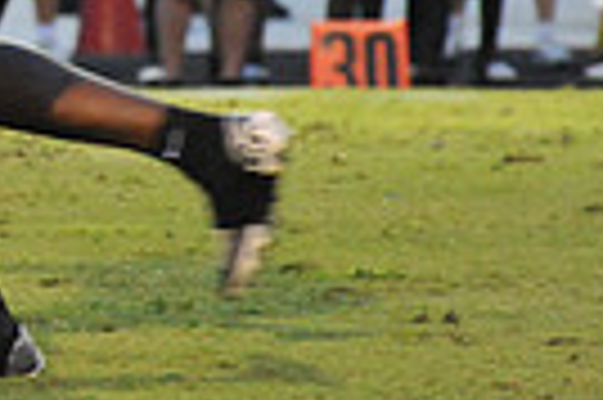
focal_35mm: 868
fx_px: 14521
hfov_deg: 2.4
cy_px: -328
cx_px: -580
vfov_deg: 1.6
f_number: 5.6
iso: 6400
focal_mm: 200
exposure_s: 1/250
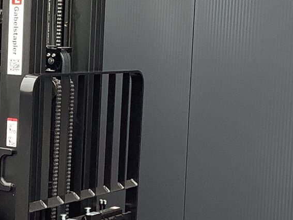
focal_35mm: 112
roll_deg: -0.8
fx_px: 948
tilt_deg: -6.8
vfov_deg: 13.2
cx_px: -17
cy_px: 113
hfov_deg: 17.1
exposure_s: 1/120
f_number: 2.4
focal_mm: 3.3
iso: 64
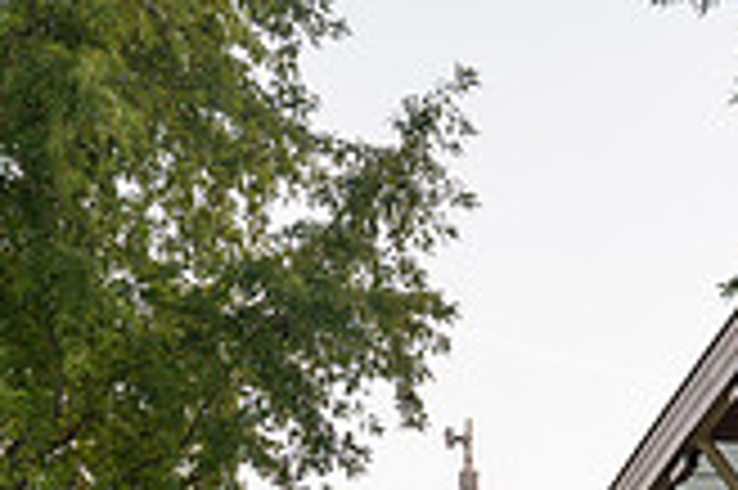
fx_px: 4178
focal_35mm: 204
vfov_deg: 6.6
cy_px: 818
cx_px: 670
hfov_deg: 10.0
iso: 400
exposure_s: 1/80
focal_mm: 56
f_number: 5
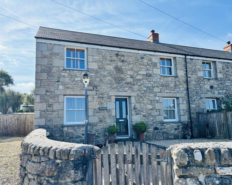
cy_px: 95
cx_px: 122
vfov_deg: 51.5
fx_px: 192
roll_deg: +2.8
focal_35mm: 28
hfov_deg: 62.2
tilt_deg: +8.1
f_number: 1.6
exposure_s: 1/2062
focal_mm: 5.96
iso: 50
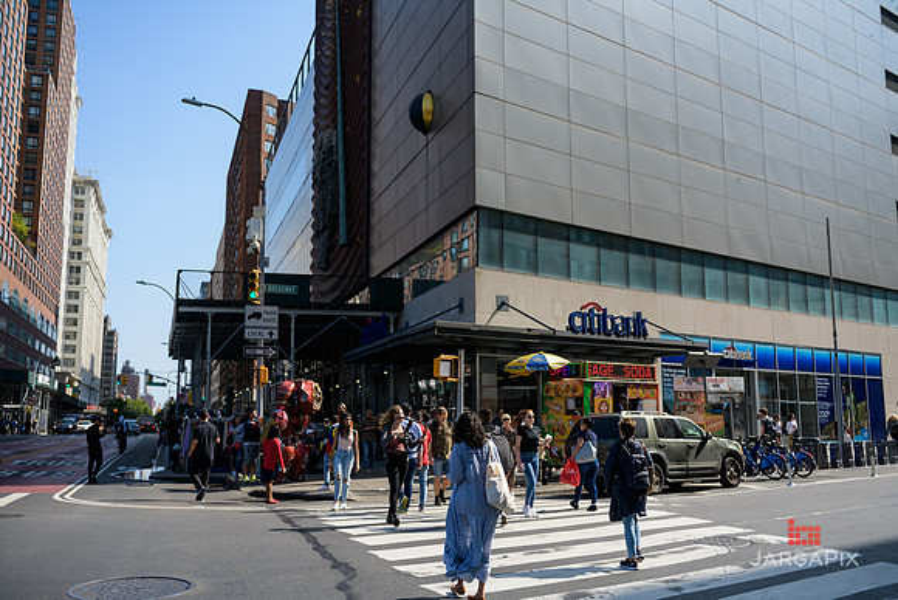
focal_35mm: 34
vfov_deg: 38.9
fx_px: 848
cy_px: 300
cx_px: 449
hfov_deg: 55.8
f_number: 3.2
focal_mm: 34
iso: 200
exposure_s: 1/2500
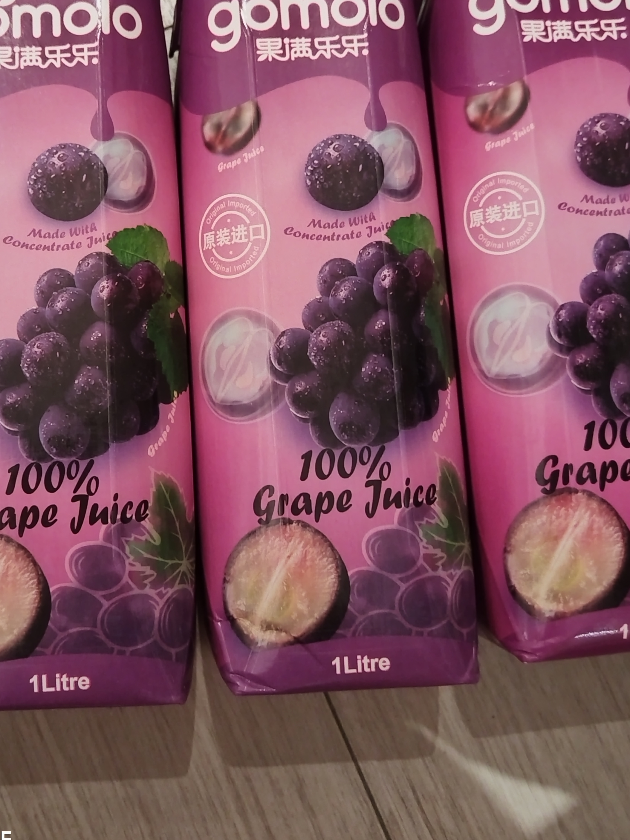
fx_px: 898
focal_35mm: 37
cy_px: 304
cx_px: 193
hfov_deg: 38.1
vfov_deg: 49.5
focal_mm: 4.95
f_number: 1.9
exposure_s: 1/16.7
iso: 1596
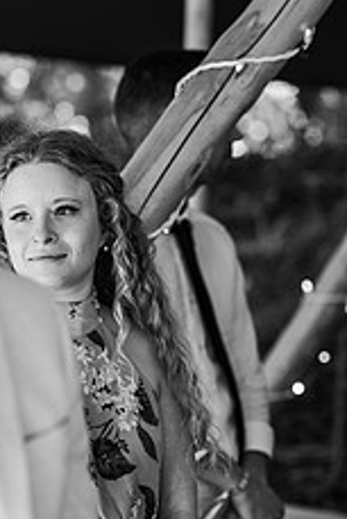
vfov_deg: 12.3
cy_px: 335
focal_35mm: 167
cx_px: 78
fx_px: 2411
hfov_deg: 8.2
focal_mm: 85
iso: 400
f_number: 3.2
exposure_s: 1/200
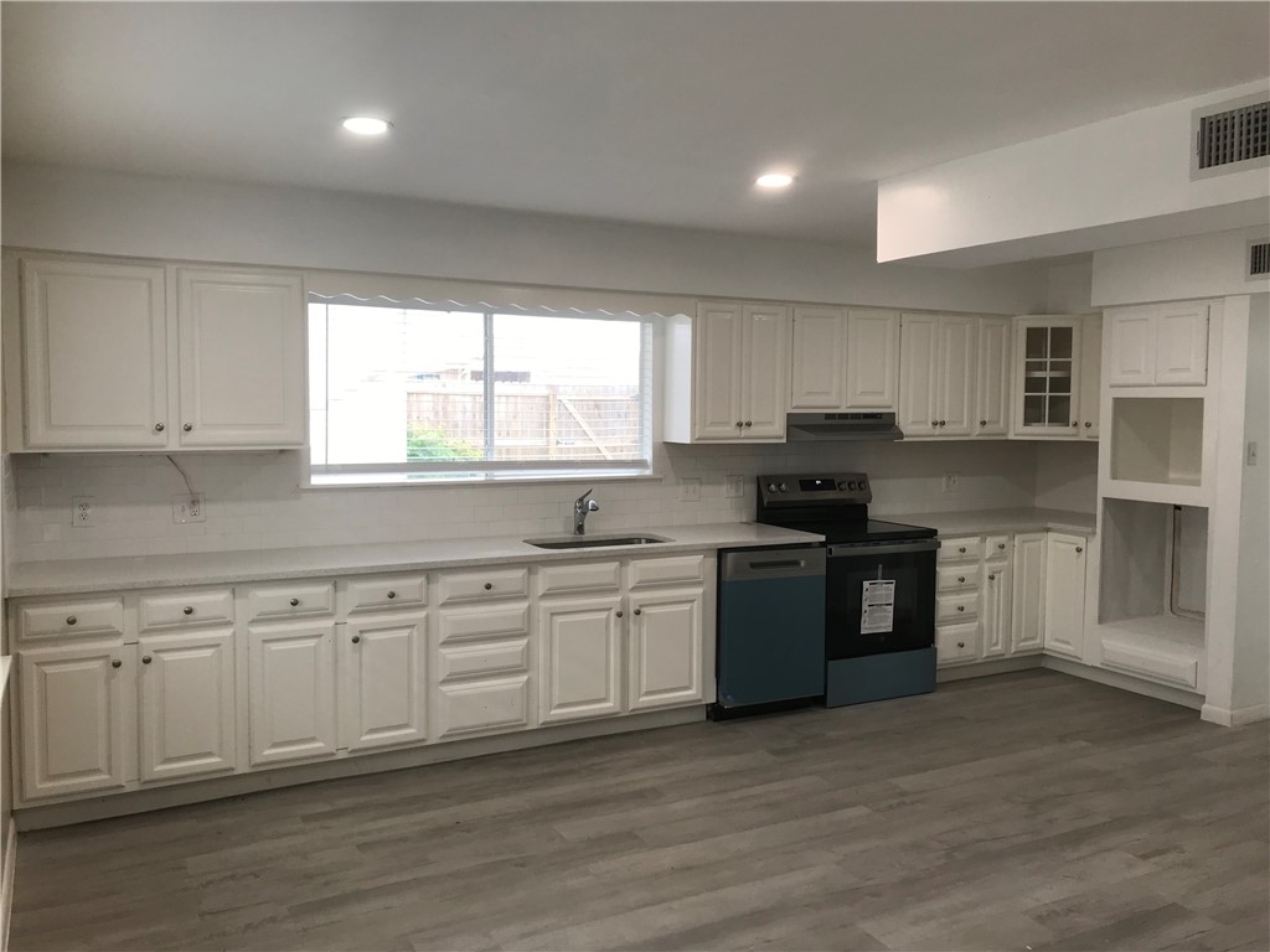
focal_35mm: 28
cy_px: 476
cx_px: 635
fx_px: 1027
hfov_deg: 63.4
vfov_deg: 49.7
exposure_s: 1/60
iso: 25
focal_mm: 3.99
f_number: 1.8
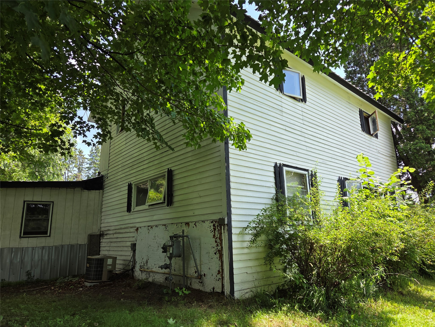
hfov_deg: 73.9
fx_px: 289
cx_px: 218
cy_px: 164
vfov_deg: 58.9
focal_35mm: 23
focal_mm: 5.4
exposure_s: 1/1000
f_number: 1.8
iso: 80
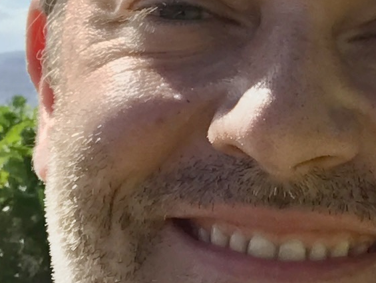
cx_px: 528
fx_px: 1901
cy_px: 162
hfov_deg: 10.9
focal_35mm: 175
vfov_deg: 8.5
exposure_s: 1/659
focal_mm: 2.87
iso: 25
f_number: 2.2
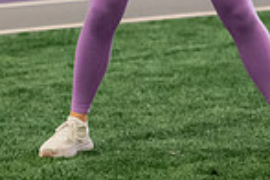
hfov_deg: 4.7
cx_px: 129
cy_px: -133
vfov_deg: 3.1
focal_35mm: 442
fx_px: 3315
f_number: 3.2
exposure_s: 1/200
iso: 2000
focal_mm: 112
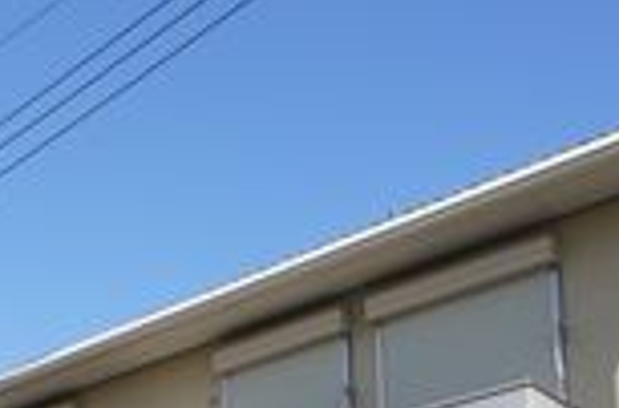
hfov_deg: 21.1
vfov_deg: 13.3
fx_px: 1628
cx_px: 85
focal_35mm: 95
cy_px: 662
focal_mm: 16
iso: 200
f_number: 6.3
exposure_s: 1/250
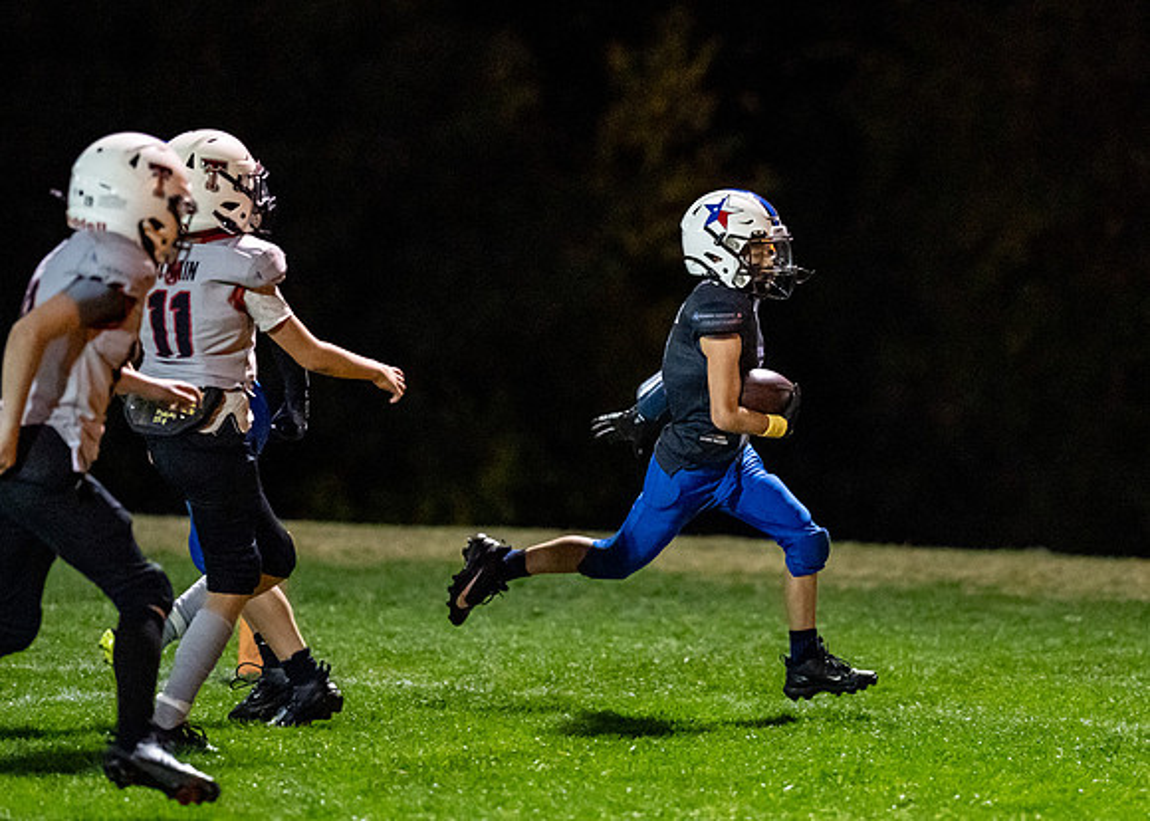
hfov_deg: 8.3
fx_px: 7896
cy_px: 354
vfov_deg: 6.0
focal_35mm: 242
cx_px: 737
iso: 5000
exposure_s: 1/1000
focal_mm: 135
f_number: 1.8
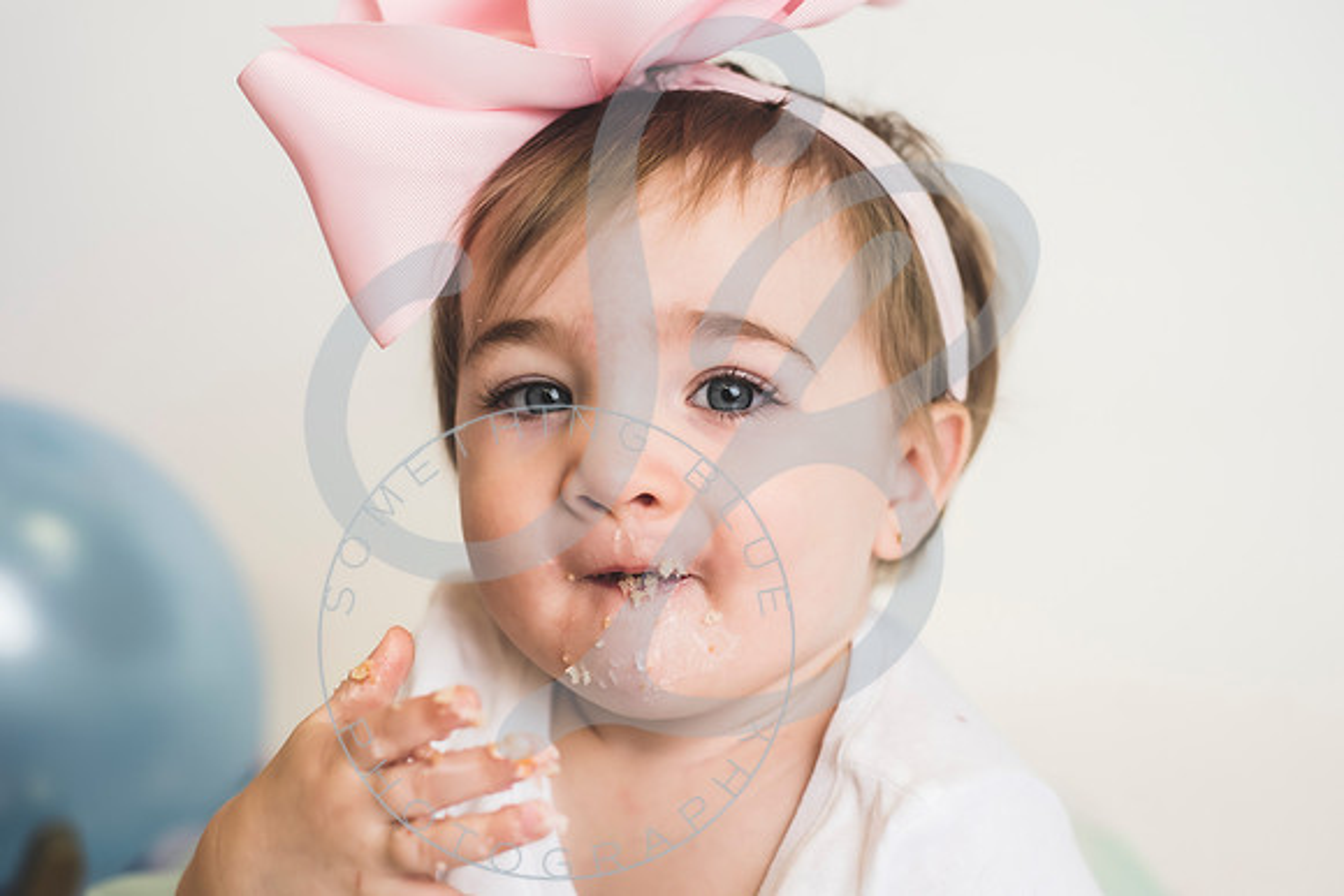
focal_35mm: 50
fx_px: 1867
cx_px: 672
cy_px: 448
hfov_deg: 39.6
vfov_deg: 27.0
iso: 200
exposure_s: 1/160
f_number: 2.8
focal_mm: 50
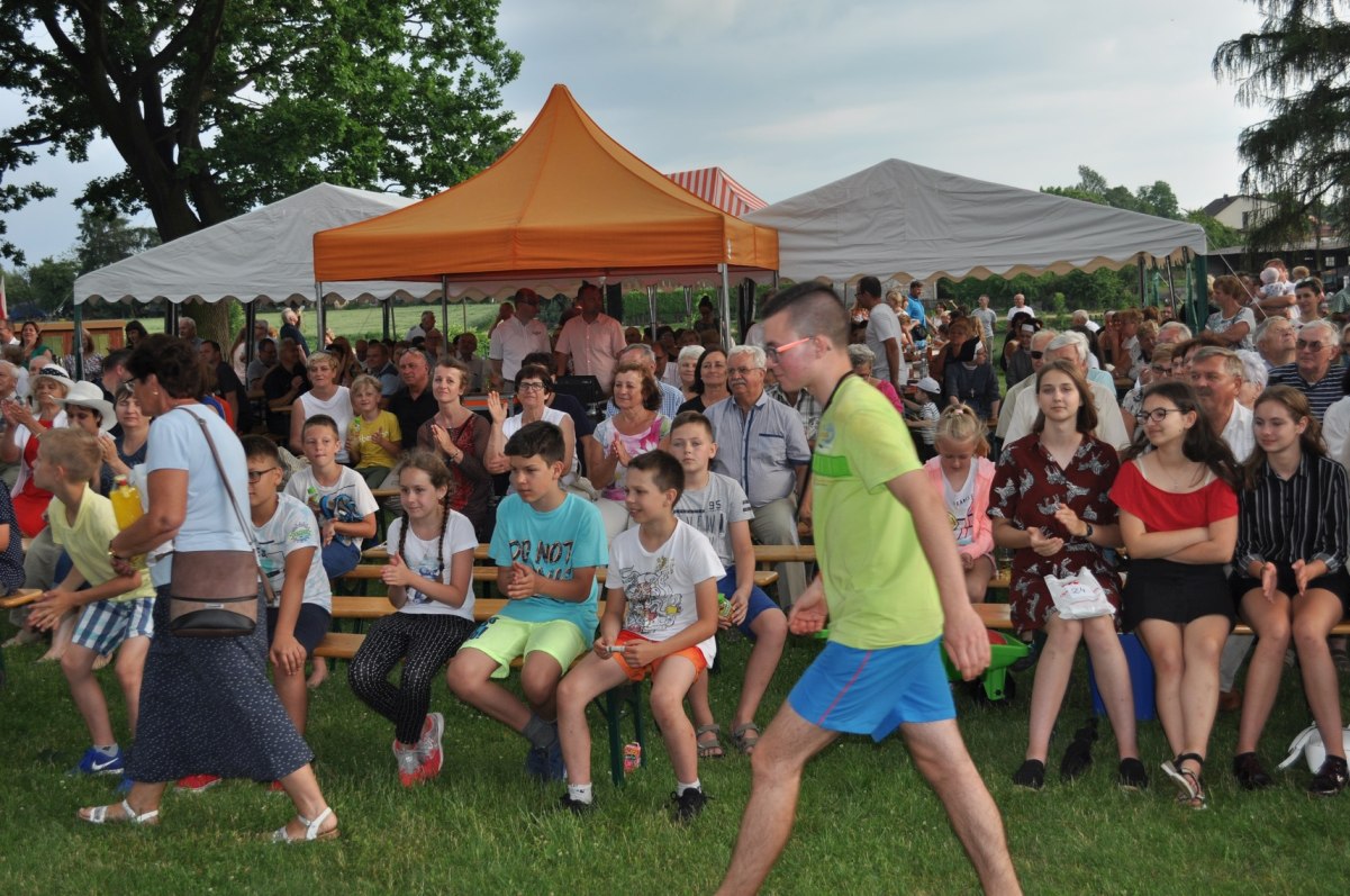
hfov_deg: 41.2
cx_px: 675
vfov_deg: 28.0
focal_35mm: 48
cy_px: 448
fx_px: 1797
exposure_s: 1/200
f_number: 5
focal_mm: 32
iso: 200
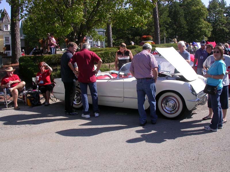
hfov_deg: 49.0
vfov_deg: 37.7
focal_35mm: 38
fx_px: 252
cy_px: 86
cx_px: 115
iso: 100
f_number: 6.7
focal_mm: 7.85
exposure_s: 1/290
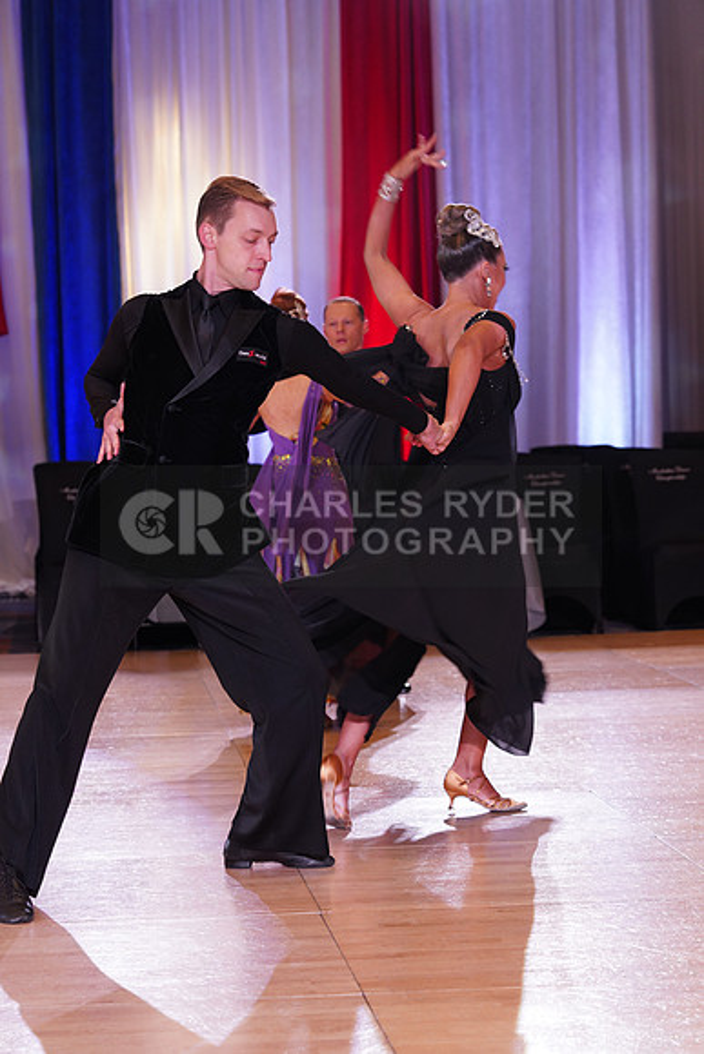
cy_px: 527
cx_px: 352
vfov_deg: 21.2
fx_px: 2814
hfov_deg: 14.3
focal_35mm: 96
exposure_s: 1/125
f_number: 5
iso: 1250
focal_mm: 96
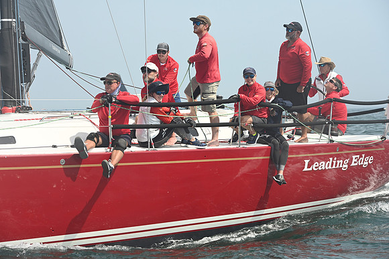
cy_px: 130
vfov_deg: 12.2
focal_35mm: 112
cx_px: 194
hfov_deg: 18.3
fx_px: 1210
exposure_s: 1/1250
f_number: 6.3
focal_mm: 112
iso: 320
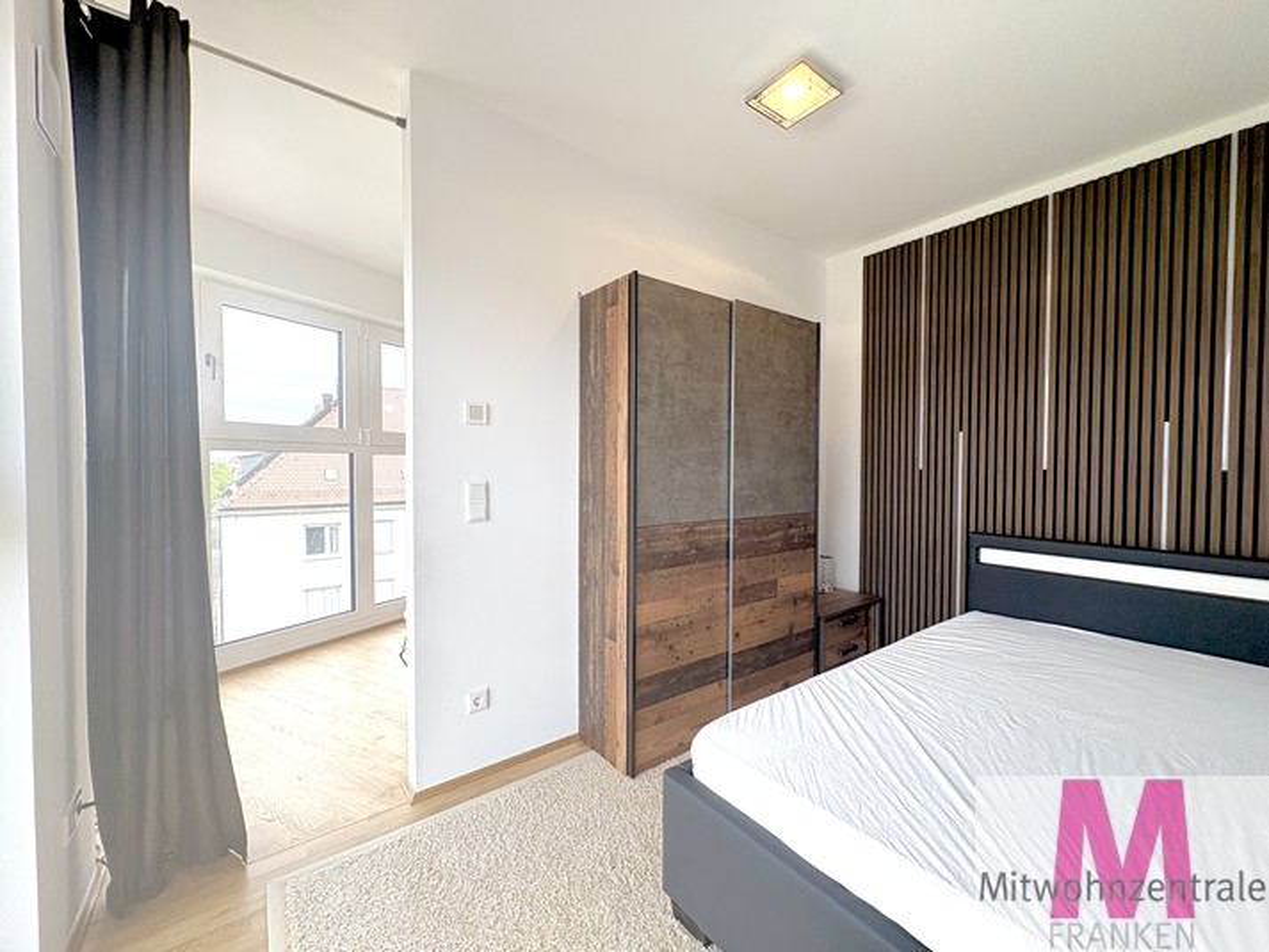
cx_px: 634
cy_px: 476
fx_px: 513
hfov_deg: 102.1
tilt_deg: -1.2
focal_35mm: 14
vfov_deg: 85.7
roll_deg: +0.1
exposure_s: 1/128
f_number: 2.2
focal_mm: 2.22
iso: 80
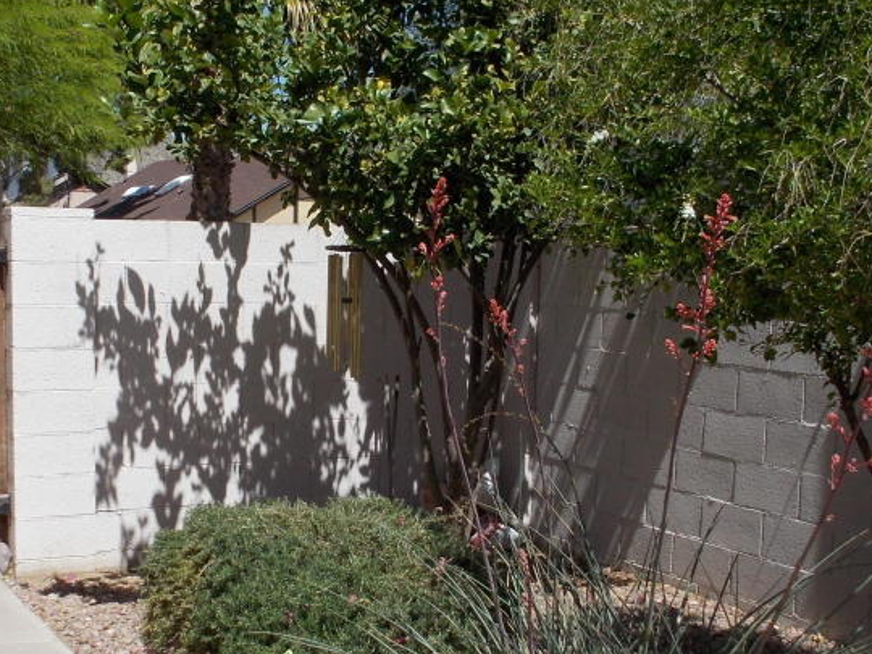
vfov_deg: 26.5
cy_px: 397
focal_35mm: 55
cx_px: 354
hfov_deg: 34.8
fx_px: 1385
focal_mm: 4.1
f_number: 3.3
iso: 80
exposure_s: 1/800
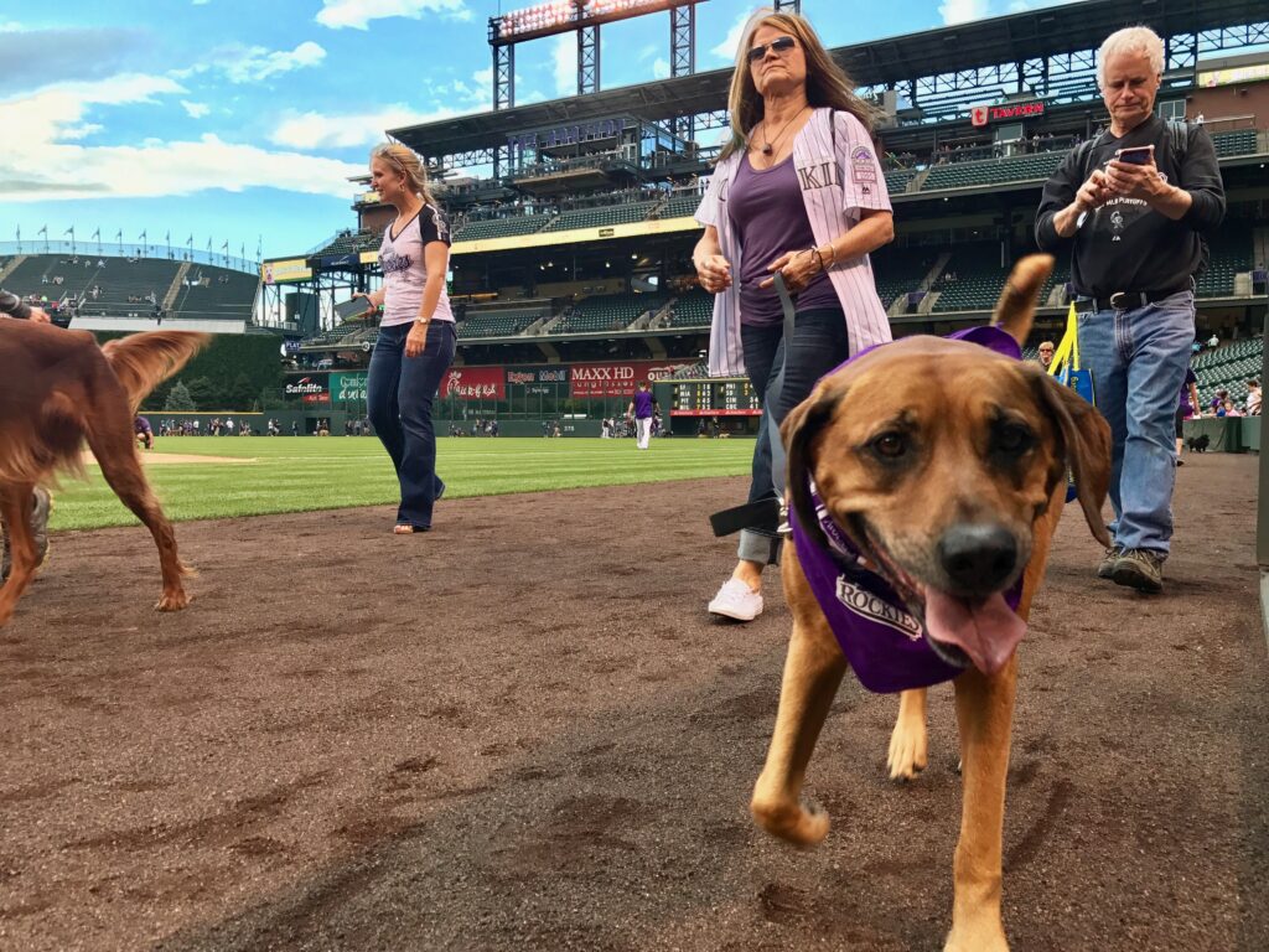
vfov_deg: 49.7
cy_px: 476
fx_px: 1026
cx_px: 634
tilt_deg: +0.0
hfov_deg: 63.4
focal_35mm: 28
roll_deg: +0.3
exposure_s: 1/213
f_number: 1.8
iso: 20
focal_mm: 3.99
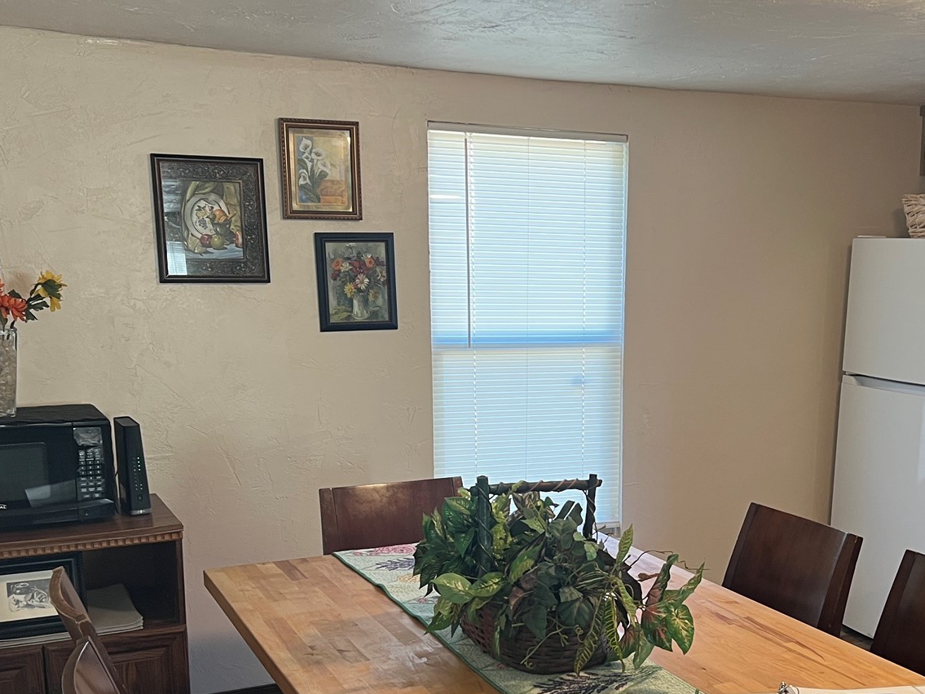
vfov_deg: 32.5
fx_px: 1176
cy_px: 475
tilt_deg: -10.1
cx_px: 558
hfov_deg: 42.7
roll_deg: +0.4
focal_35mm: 44
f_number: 1.5
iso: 100
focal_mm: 5.7
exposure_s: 1/60
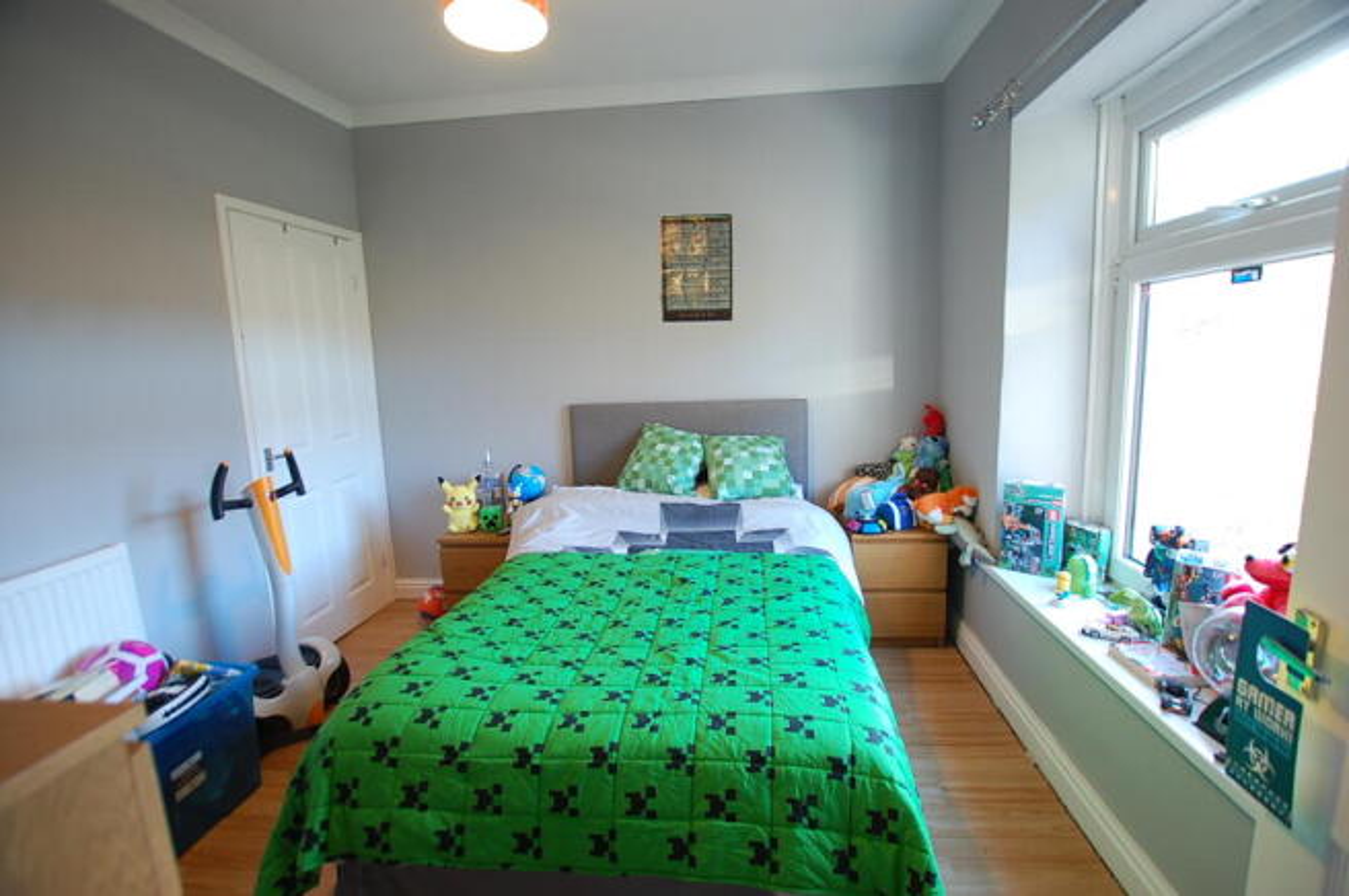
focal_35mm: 15
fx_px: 562
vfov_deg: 77.2
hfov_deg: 100.4
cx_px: 674
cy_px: 448
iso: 200
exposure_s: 1/13
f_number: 3.5
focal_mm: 10
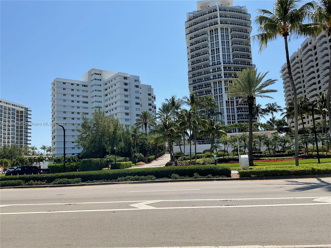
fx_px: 277
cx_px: 166
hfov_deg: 61.7
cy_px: 124
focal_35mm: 29
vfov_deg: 48.2
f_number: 1.8
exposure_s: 1/2667
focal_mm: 3
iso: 16
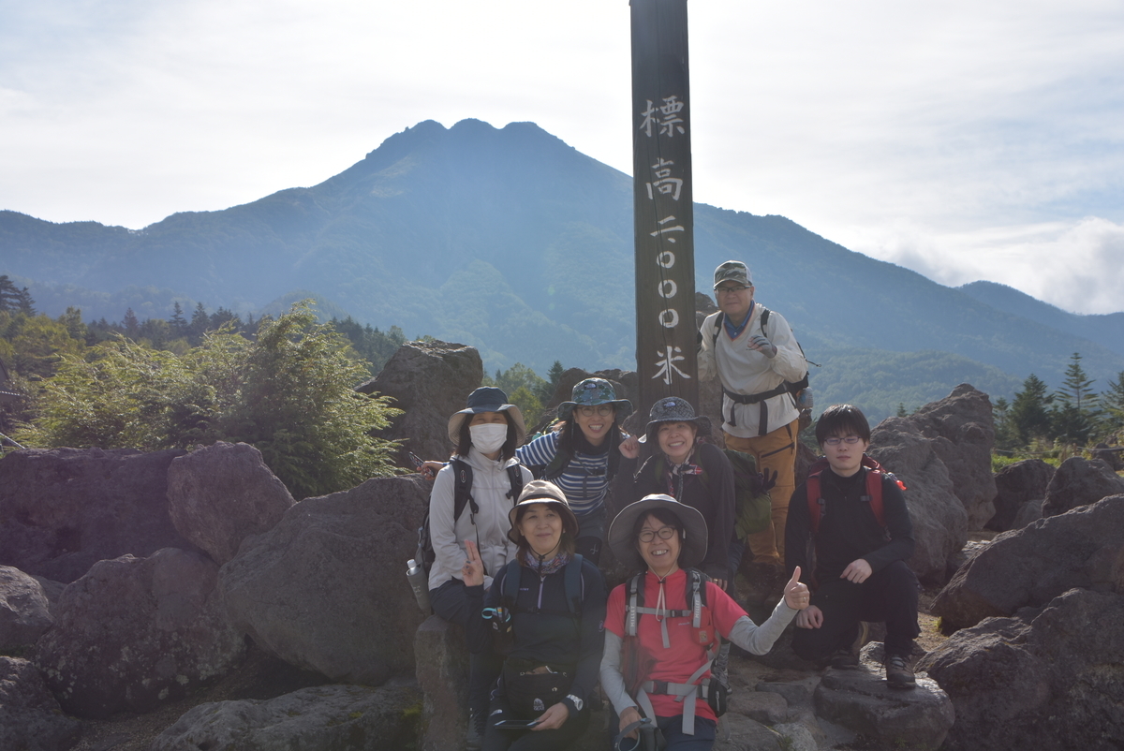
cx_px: 562
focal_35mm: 39
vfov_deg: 34.3
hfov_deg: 49.5
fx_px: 1219
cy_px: 376
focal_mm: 26
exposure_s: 1/500
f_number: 7.1
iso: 125
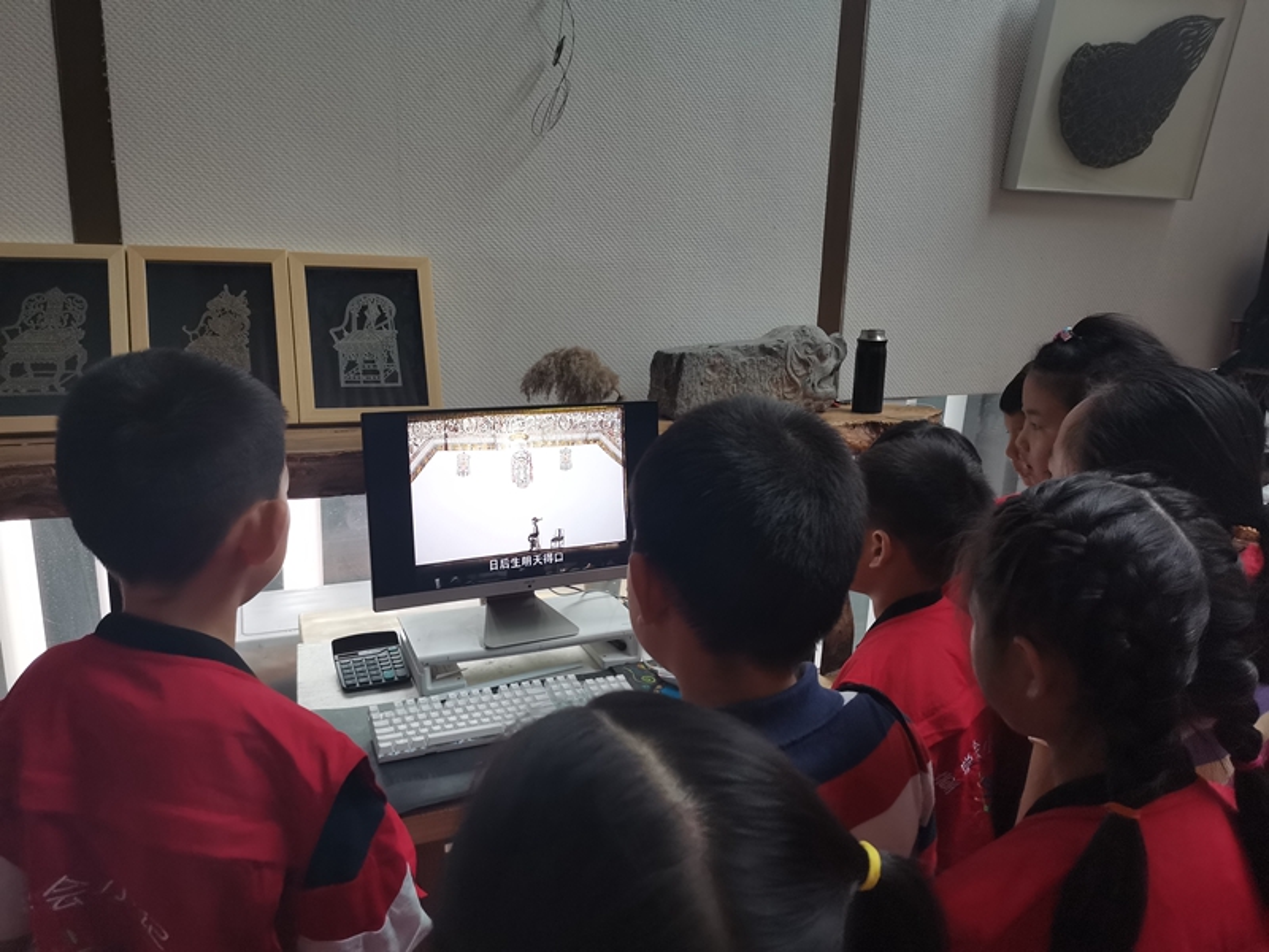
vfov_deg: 53.1
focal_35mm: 26
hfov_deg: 67.3
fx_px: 953
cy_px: 476
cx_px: 634
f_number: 1.8
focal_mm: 4.75
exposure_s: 1/100
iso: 320
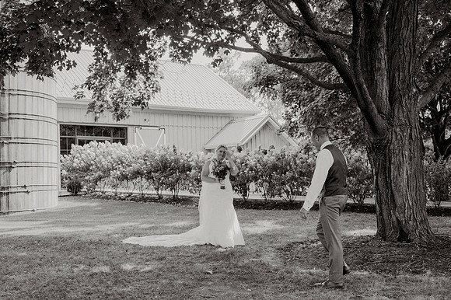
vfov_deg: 31.9
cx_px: 203
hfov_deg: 46.5
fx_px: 525
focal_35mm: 42
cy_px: 154
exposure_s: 1/250
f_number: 3.2
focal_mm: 38
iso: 125
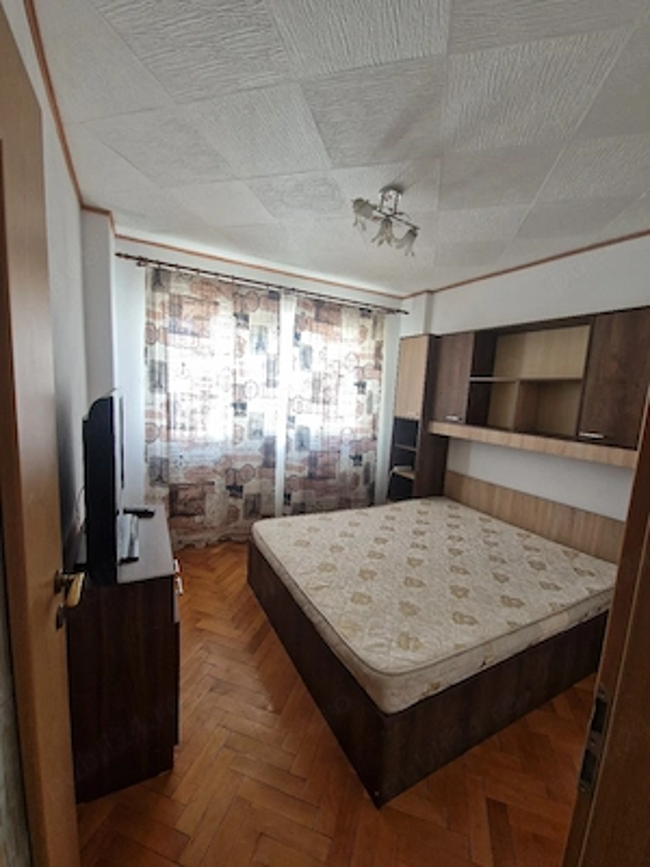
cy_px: 434
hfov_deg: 89.9
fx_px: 325
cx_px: 325
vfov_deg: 106.2
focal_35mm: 13
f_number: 2.2
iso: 125
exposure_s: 1/50
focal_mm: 2.2
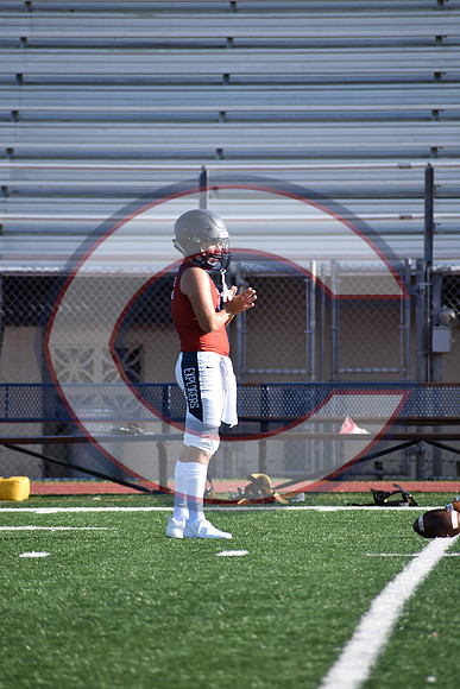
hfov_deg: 3.1
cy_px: 344
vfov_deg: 4.6
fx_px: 8619
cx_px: 230
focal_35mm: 450
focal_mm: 300
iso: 500
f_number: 6.3
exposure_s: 1/1000
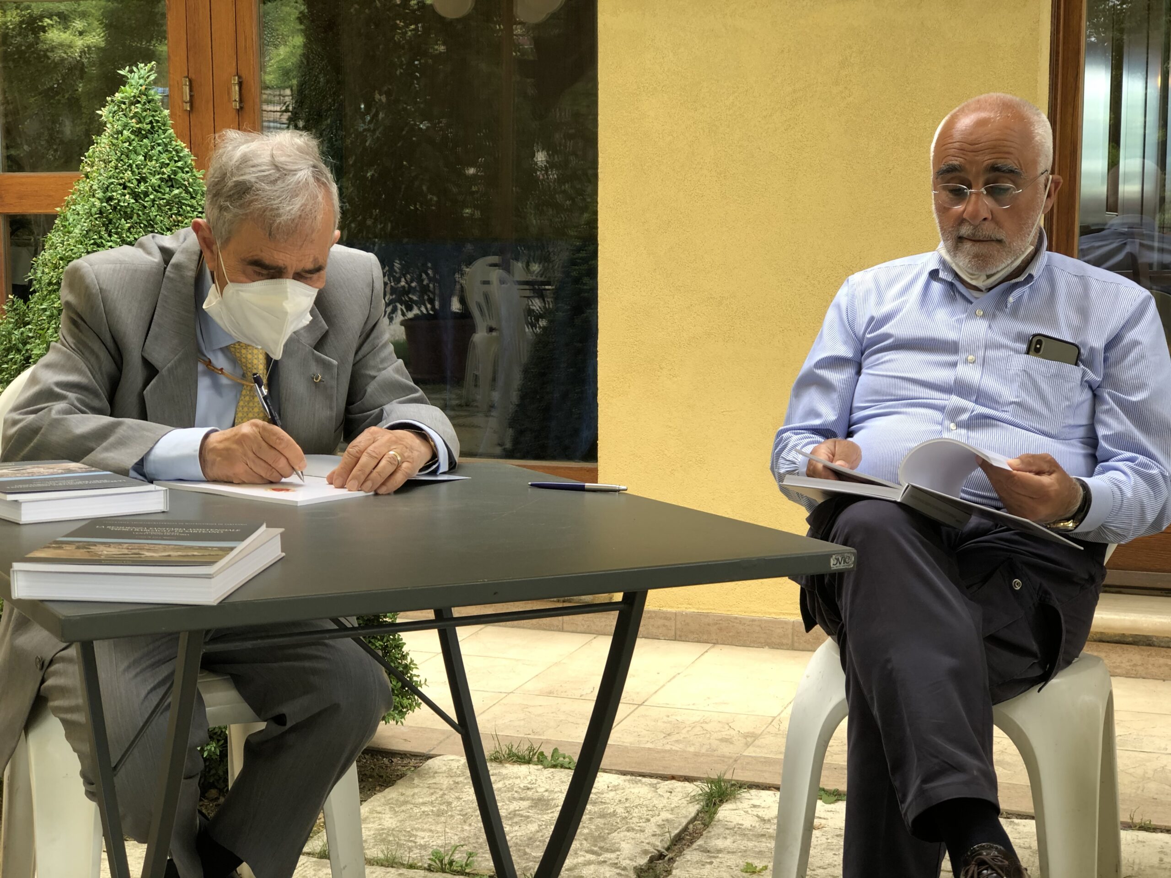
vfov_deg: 25.7
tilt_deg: -6.9
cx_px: 586
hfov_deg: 33.8
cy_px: 439
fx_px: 1928
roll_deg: +0.0
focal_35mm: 57
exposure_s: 1/60
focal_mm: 6.6
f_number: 2.8
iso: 25
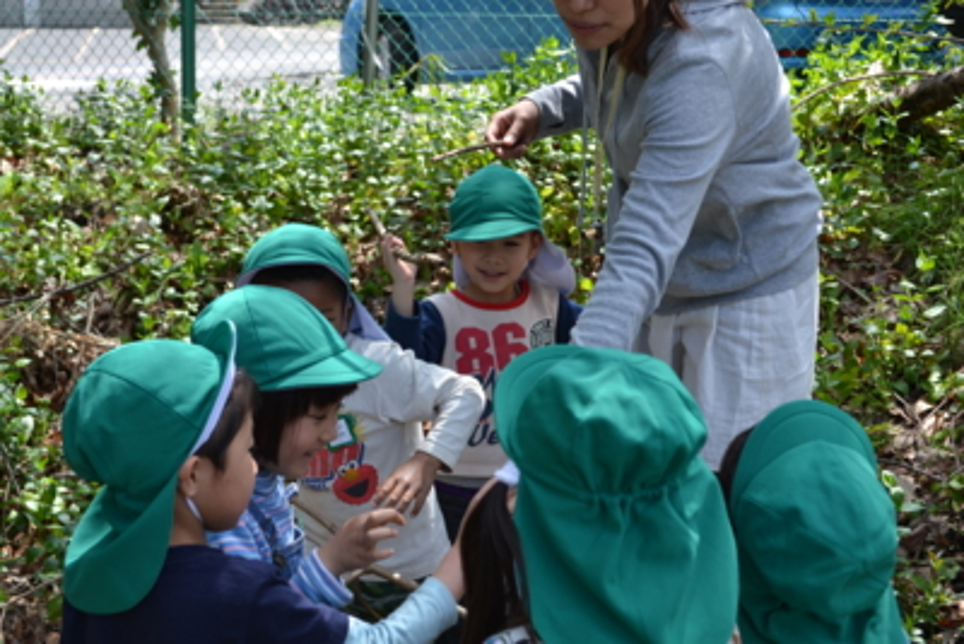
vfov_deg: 23.8
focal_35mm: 57
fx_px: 1527
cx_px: 482
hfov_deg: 35.0
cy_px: 322
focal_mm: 38
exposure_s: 1/125
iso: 100
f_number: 5.6
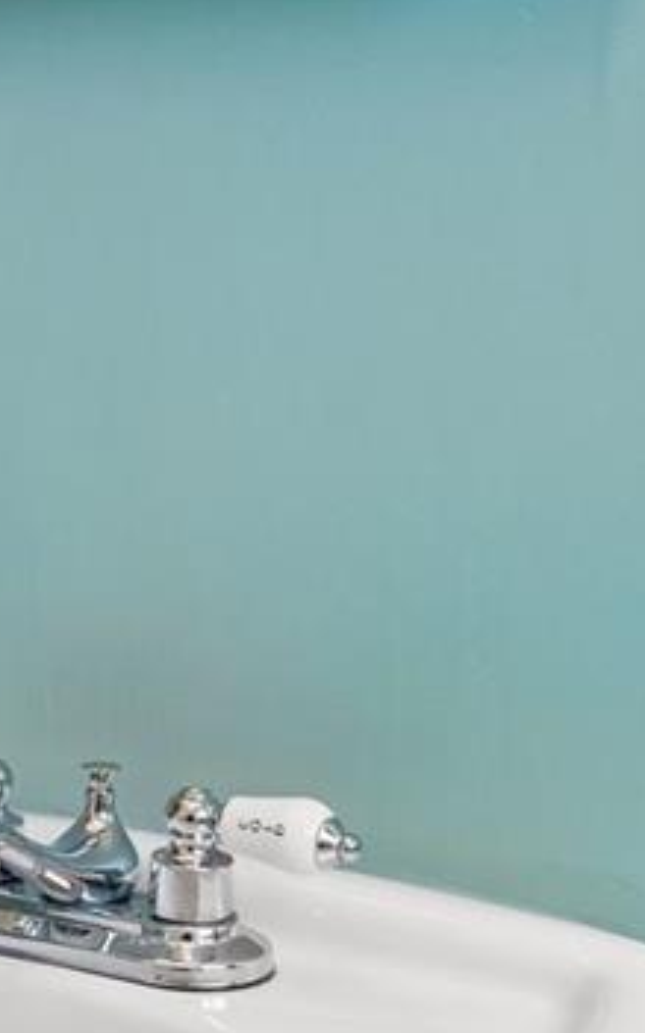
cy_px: 3
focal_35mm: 101
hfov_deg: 12.7
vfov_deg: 20.0
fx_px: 2844
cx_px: -47
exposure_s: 1/30
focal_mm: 29
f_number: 9
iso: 400
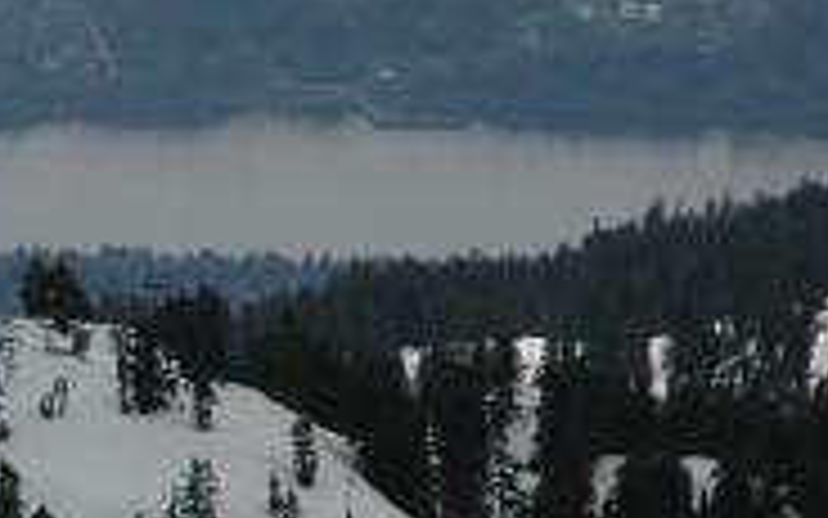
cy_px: 541
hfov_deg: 5.5
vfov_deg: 3.5
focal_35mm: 376
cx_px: -544
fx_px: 8485
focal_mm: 52
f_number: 4.5
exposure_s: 1/2000
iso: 200
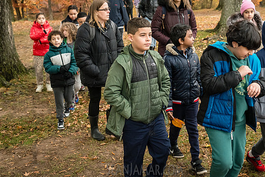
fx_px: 376
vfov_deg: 26.3
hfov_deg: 38.8
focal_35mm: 51
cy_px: 55
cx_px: 145
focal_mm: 35
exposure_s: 1/320
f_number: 4
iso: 4000
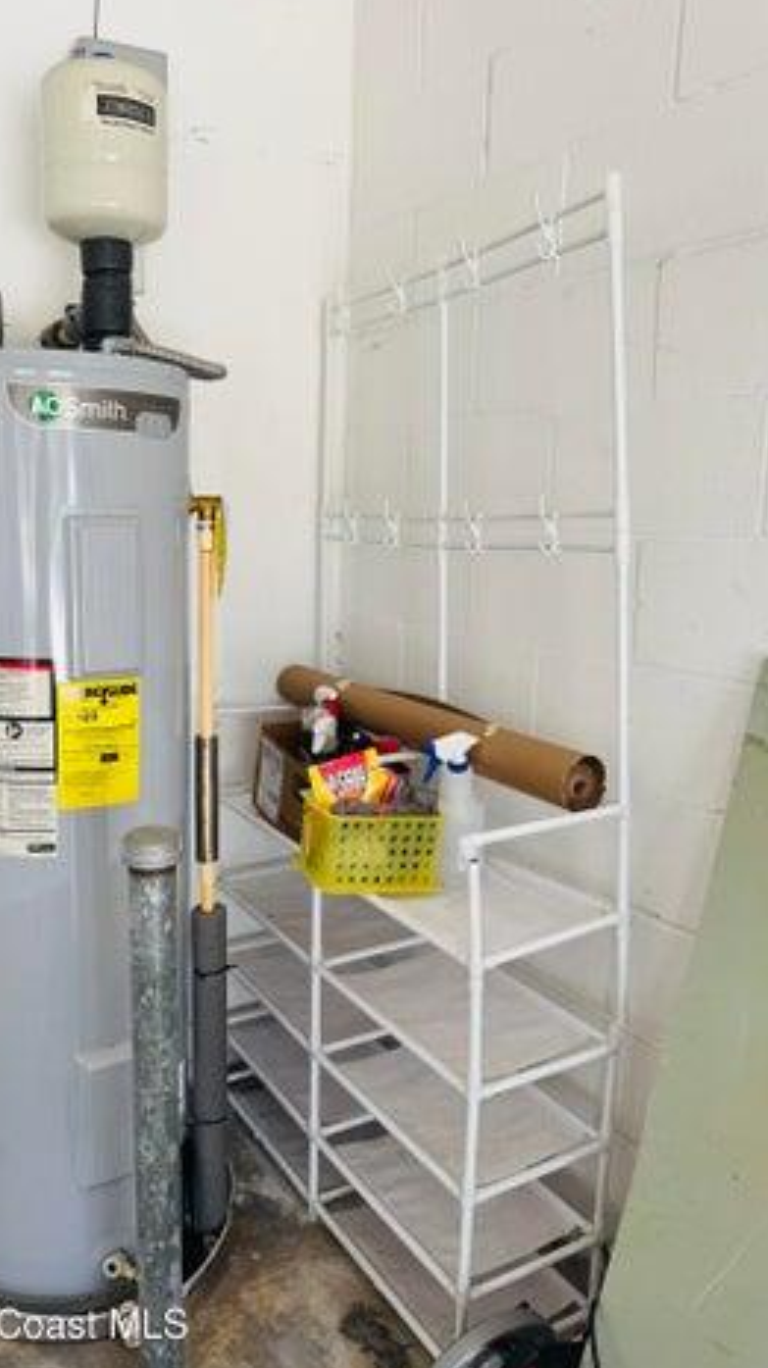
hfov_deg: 42.4
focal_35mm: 27
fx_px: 979
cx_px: 268
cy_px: 683
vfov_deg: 69.9
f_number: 1.78
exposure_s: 1/213
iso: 64
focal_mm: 6.76
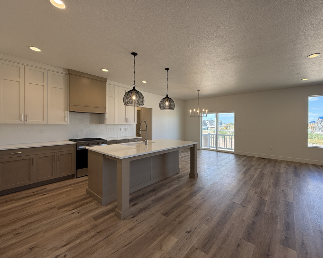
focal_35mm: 15
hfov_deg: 96.5
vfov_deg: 84.0
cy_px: 126
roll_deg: -0.2
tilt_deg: +0.1
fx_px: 143
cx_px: 177
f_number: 2.2
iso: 64
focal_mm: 2.22
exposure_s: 1/129
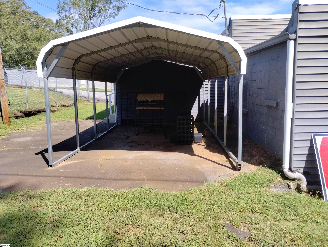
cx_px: 164
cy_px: 124
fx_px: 266
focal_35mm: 28
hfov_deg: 63.4
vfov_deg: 49.9
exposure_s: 1/462
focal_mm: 4.27
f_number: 1.8
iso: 100
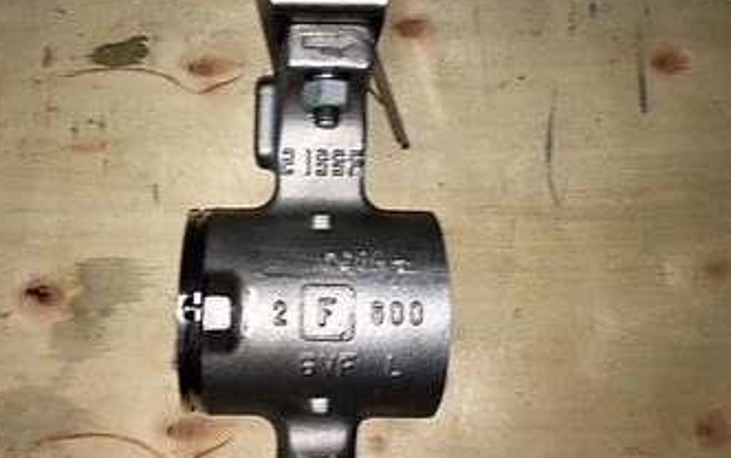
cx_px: 304
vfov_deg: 34.5
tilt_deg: -74.5
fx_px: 738
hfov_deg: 52.5
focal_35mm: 37
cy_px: 214
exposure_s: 1/32
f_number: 2.2
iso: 25
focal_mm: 4.15
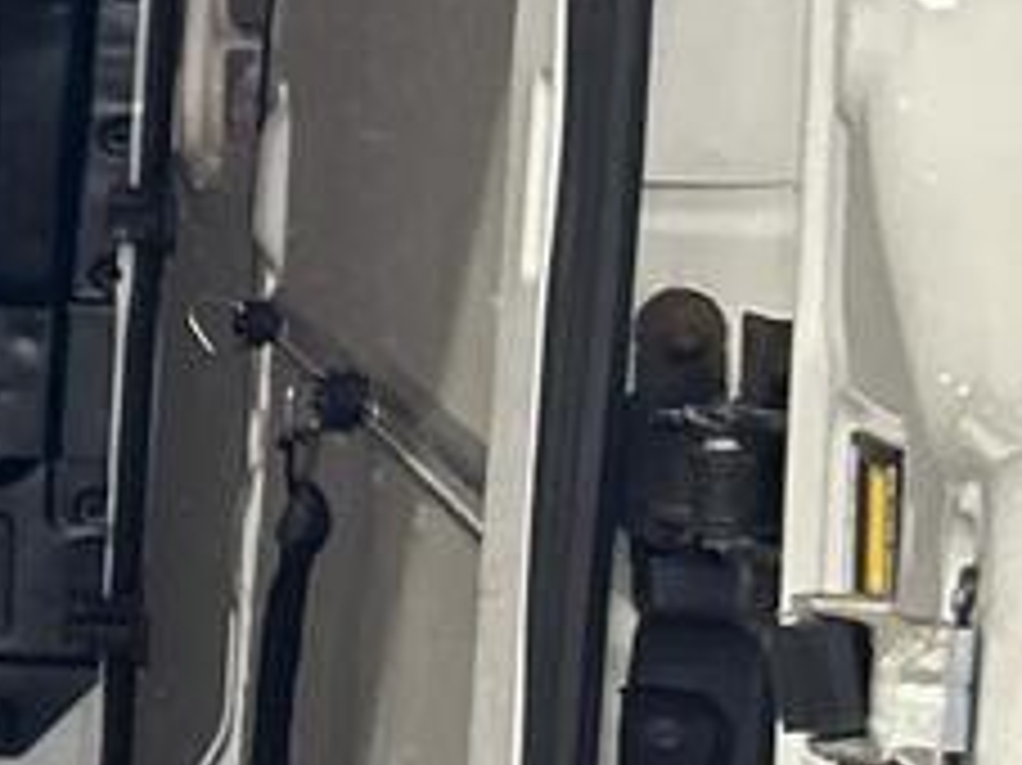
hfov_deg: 10.0
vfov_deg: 9.0
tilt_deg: -8.7
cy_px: 464
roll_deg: +0.1
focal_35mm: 165
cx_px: -1693
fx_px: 4869
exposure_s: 1/50
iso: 320
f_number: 1.5
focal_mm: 5.7
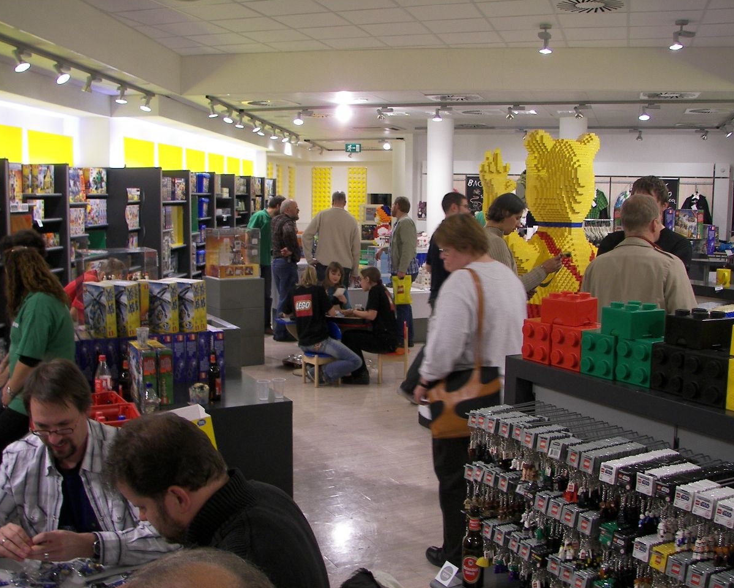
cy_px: 292
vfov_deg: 39.2
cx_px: 349
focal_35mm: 38
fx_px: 826
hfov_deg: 47.9
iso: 64
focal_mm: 6
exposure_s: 1/30
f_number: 2.8
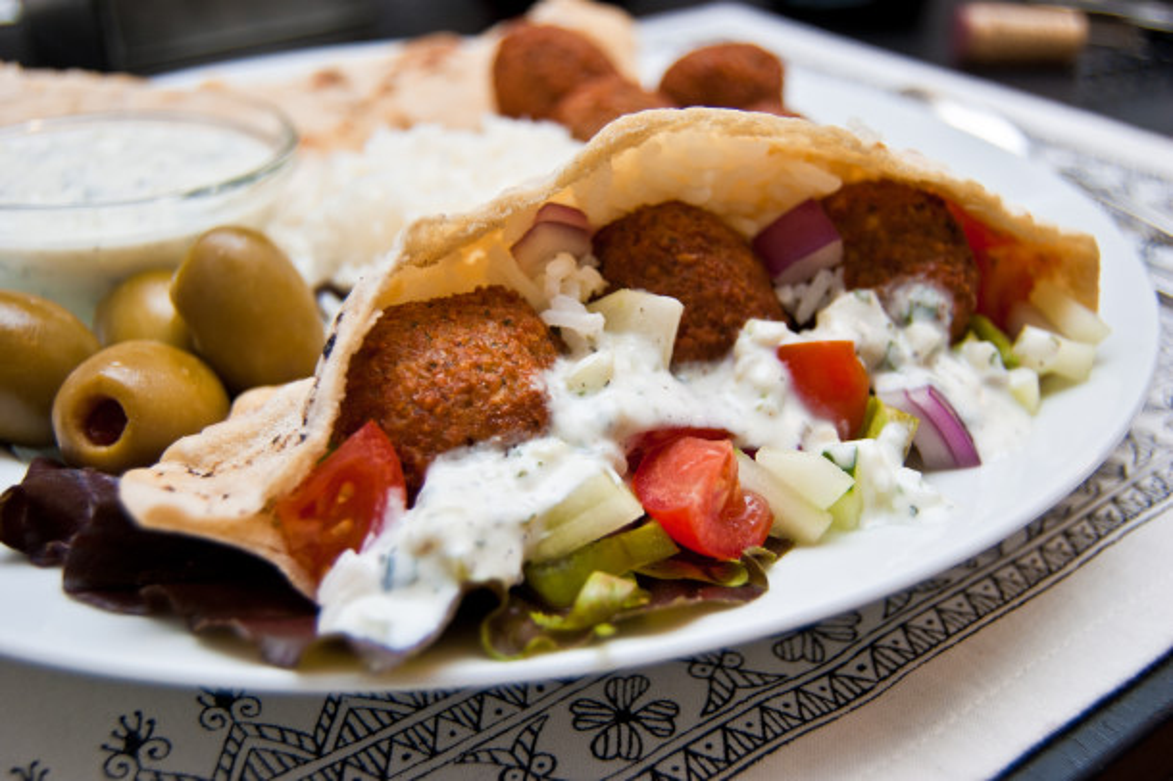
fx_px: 1270
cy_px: 390
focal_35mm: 39
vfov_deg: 34.2
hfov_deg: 49.6
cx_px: 586
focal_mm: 26
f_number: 4.2
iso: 400
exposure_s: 1/60
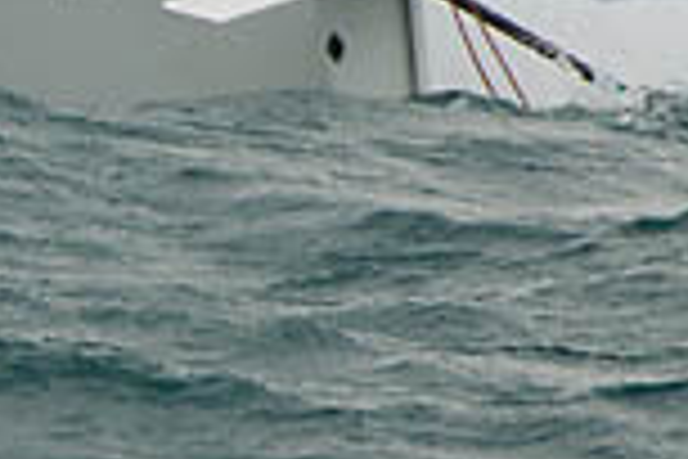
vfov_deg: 1.2
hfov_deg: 1.8
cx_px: 238
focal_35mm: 1138
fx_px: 21747
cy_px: -16
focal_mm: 200
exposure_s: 1/1250
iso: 200
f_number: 5.6
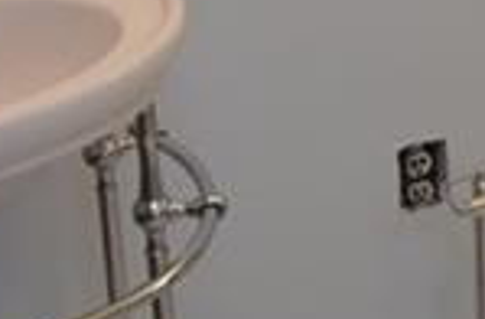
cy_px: -96
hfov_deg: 14.1
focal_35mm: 134
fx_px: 1804
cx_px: 784
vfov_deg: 9.9
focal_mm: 13
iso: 360
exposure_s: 1/60
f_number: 4
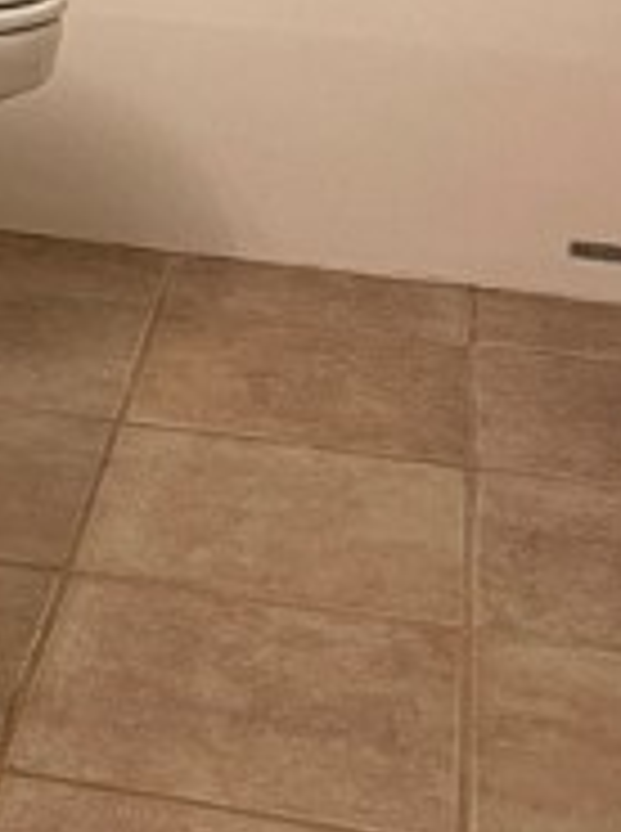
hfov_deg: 13.3
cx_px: -328
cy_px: -238
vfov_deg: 17.8
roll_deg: -1.0
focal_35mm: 104
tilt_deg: -9.0
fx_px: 2496
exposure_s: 1/60
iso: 160
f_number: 1.6
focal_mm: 5.1
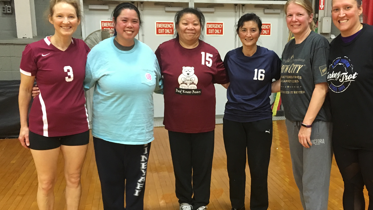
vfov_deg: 29.6
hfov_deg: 50.2
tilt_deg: -11.5
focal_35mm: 40
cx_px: 219
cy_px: 122
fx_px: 396
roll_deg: +0.8
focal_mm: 4.15
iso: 200
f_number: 2.2
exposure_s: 1/30
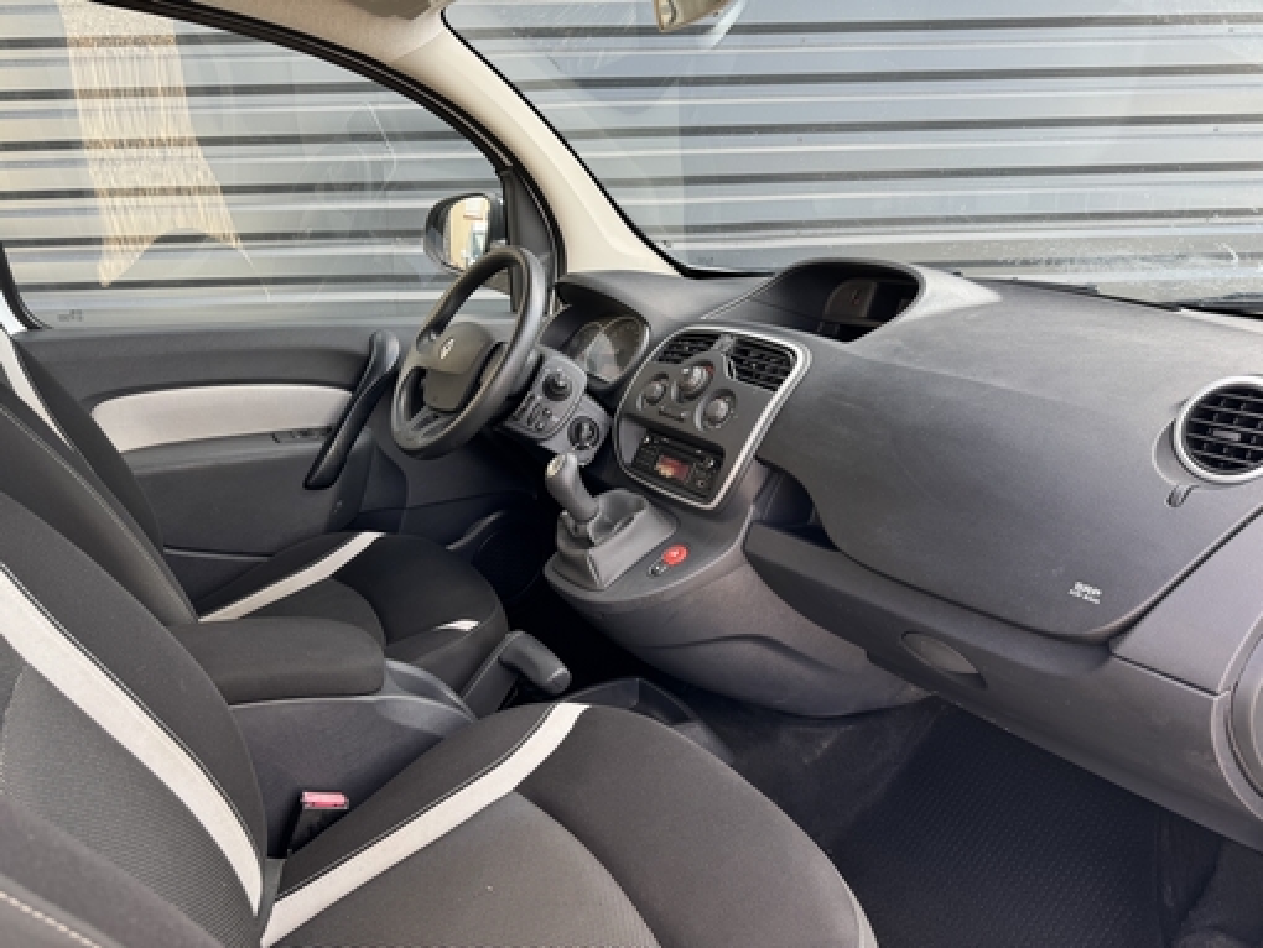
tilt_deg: -16.5
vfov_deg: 56.9
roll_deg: +1.7
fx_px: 876
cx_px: 632
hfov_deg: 71.6
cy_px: 474
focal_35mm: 24
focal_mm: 6.76
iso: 50
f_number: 1.78
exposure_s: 1/121
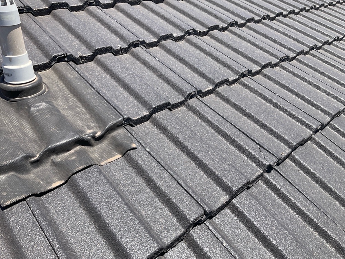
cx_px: 172
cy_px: 130
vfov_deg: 48.2
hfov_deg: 61.7
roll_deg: +3.4
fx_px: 289
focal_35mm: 29
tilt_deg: -29.1
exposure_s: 1/1984
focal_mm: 3
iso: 16
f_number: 1.8
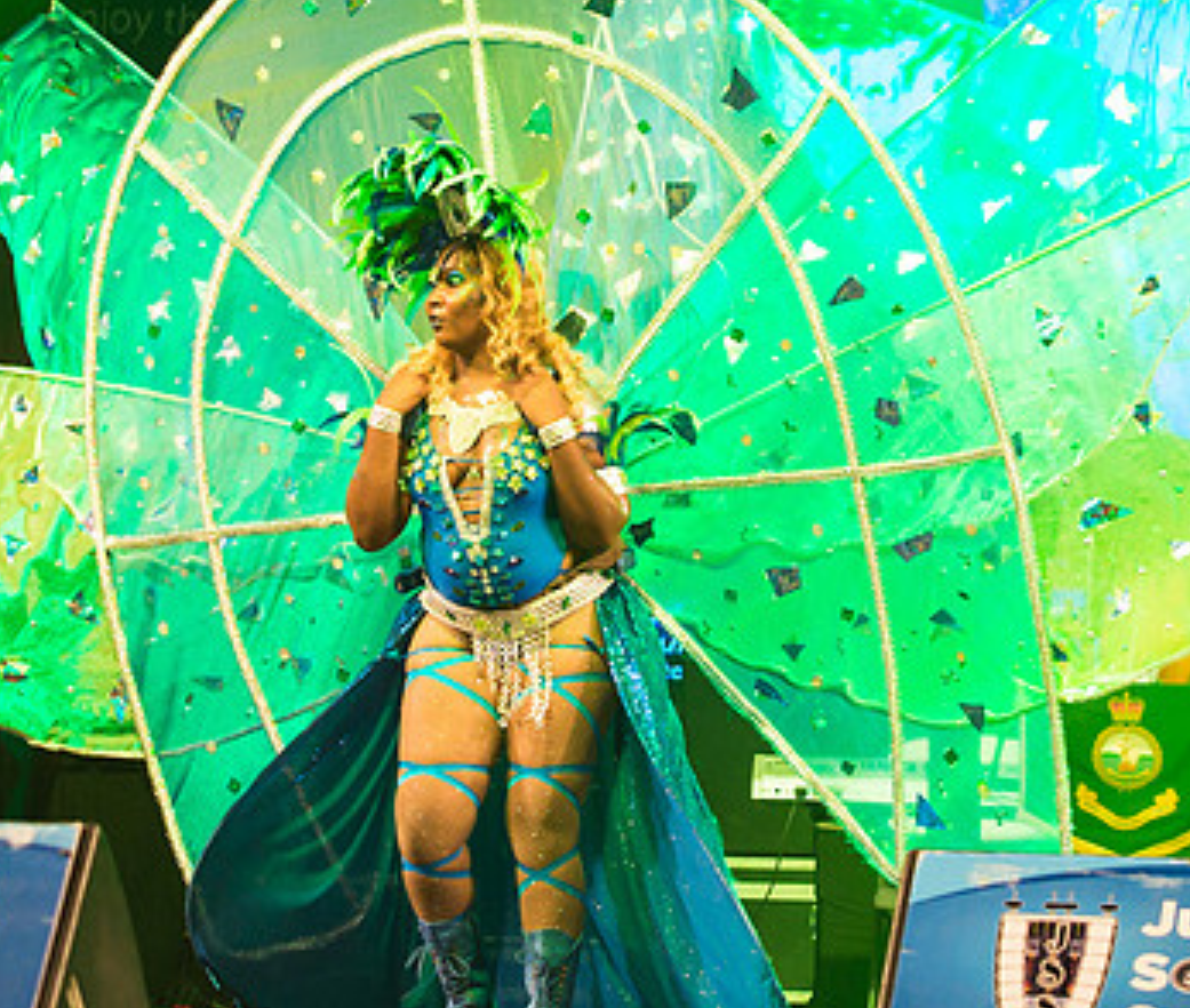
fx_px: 6092
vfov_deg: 9.4
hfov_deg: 11.2
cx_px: 516
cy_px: 192
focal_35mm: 169
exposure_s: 1/160
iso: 2500
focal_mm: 70
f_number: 5.6
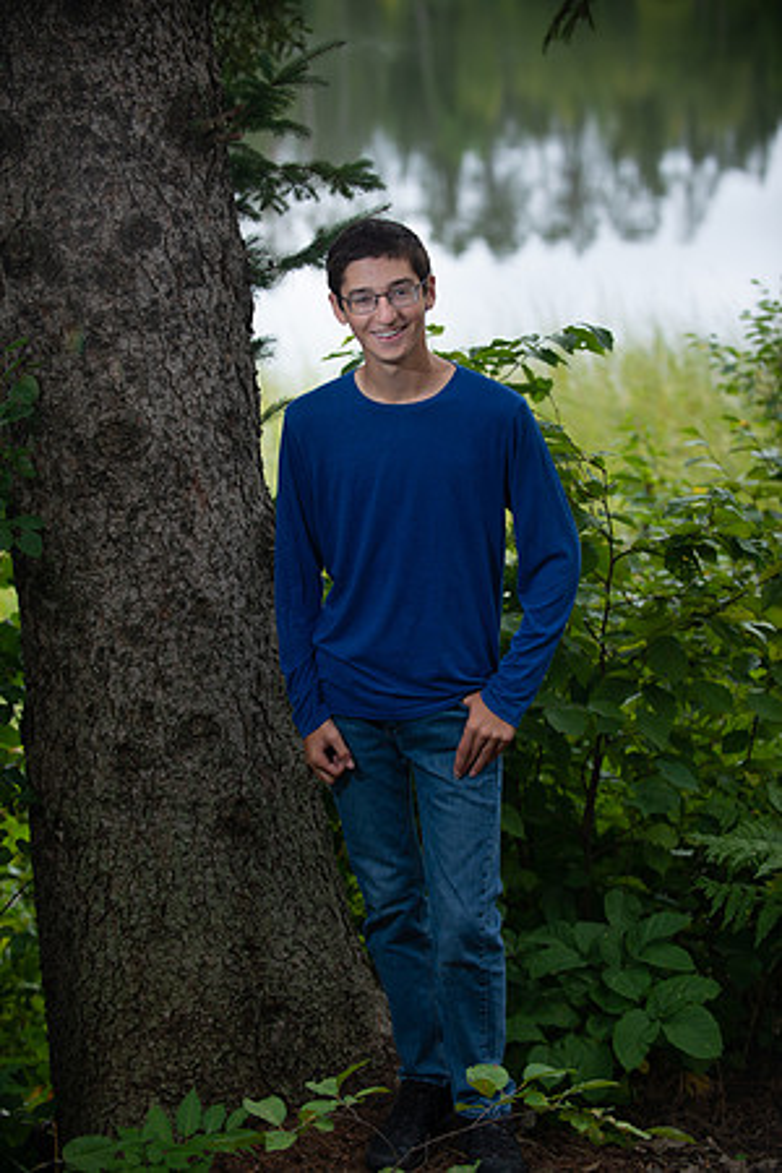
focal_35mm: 80
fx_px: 2606
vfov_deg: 25.4
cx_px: 391
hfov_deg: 17.1
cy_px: 586
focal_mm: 80
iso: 100
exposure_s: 1/200
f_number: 3.5
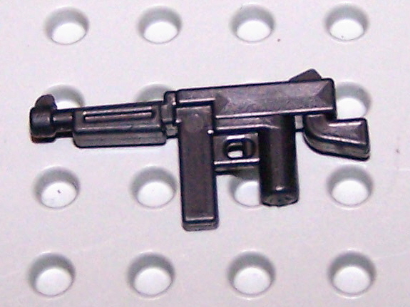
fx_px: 450
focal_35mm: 38
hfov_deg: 49.0
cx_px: 205
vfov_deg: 37.7
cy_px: 154
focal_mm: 6.3
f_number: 2.8
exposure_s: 1/60
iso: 140
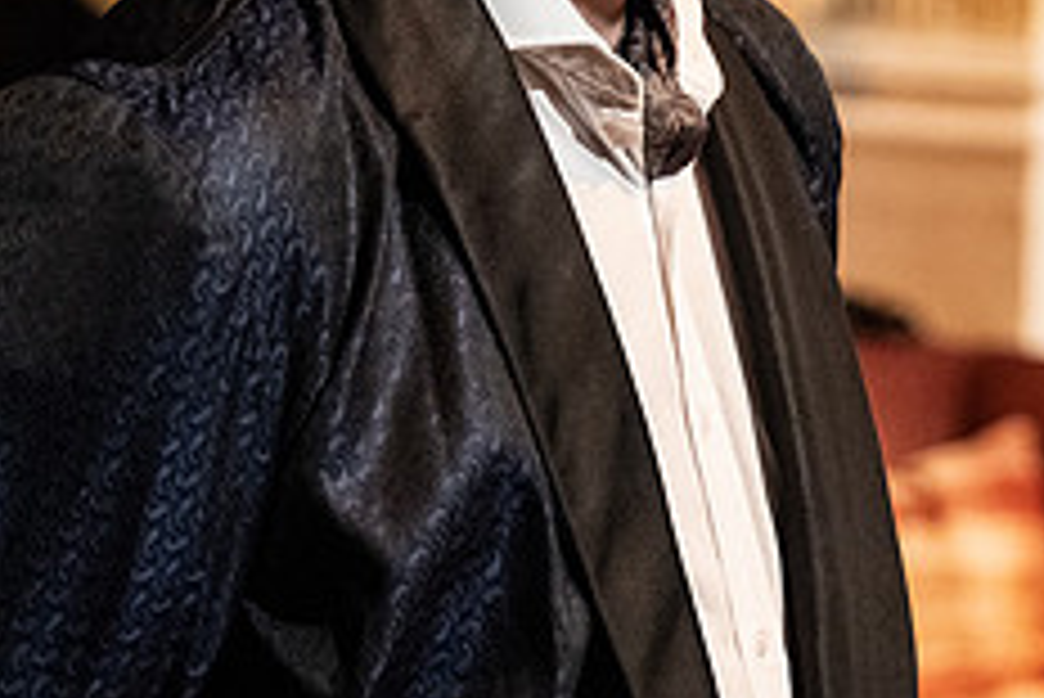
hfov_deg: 7.3
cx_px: 724
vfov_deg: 4.9
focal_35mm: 280
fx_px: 8125
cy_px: -11
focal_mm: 74.4
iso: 3200
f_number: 3.2
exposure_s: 1/250
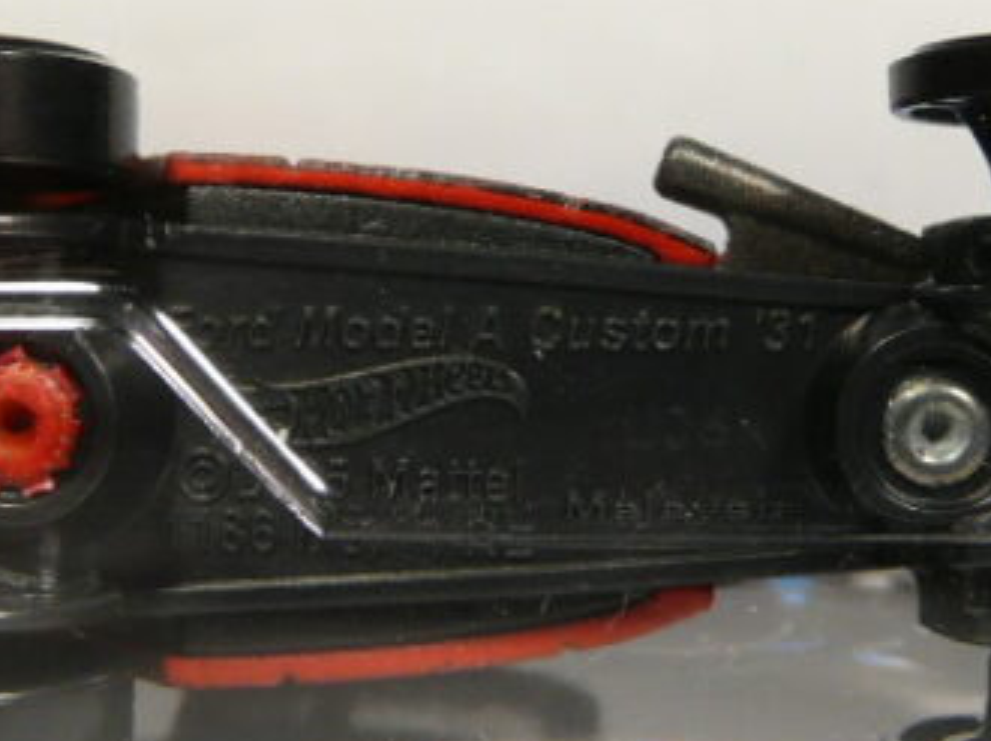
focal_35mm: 71
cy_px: 285
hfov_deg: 27.4
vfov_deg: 20.7
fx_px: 2031
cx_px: 480
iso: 100
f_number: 2.8
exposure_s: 1/60
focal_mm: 4.6
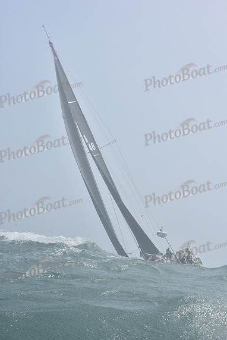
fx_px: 671
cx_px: 113
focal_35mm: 71
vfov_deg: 28.4
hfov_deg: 19.2
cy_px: 170
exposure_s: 1/800
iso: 320
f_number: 11
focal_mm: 70
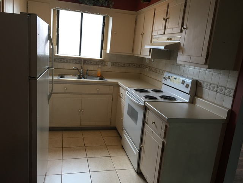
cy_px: 92
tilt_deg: -10.6
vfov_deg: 48.2
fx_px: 204
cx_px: 122
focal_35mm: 29
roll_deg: -5.4
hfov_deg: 61.7
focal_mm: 4.15
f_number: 2.2
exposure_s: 1/30
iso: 32
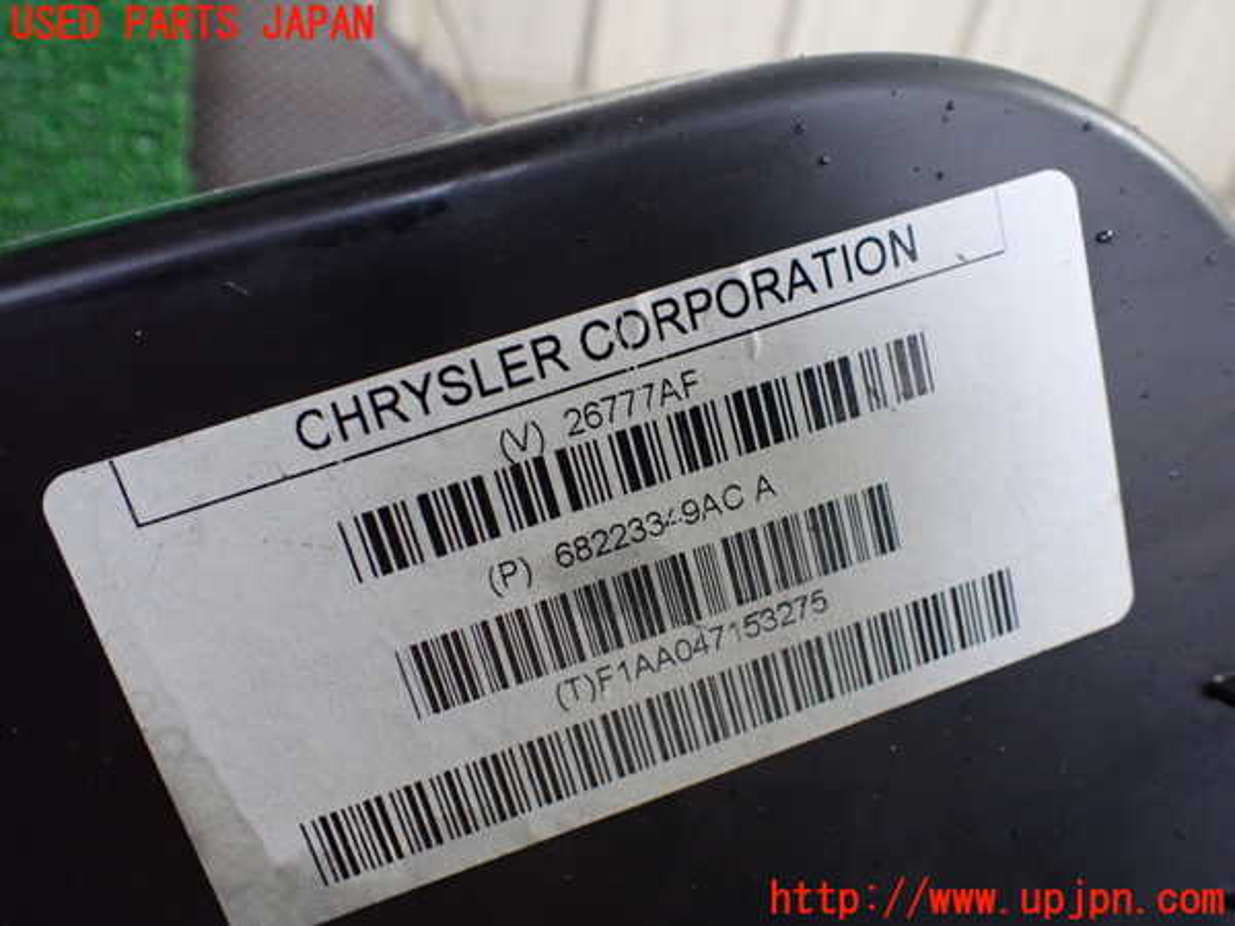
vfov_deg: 46.8
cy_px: 463
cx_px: 618
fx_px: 1070
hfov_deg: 60.0
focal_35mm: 30
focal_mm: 5.4
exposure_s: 1/40
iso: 800
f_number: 2.3
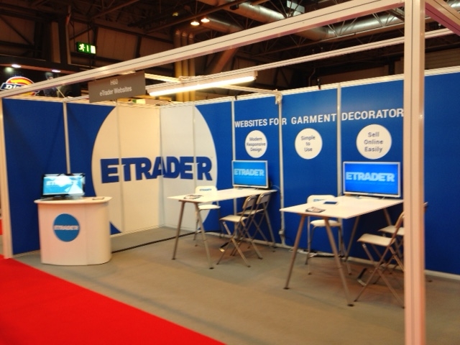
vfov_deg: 42.9
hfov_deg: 55.4
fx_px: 439
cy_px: 172
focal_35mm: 33
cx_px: 230
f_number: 2.4
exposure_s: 1/40
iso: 50
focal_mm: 4.12
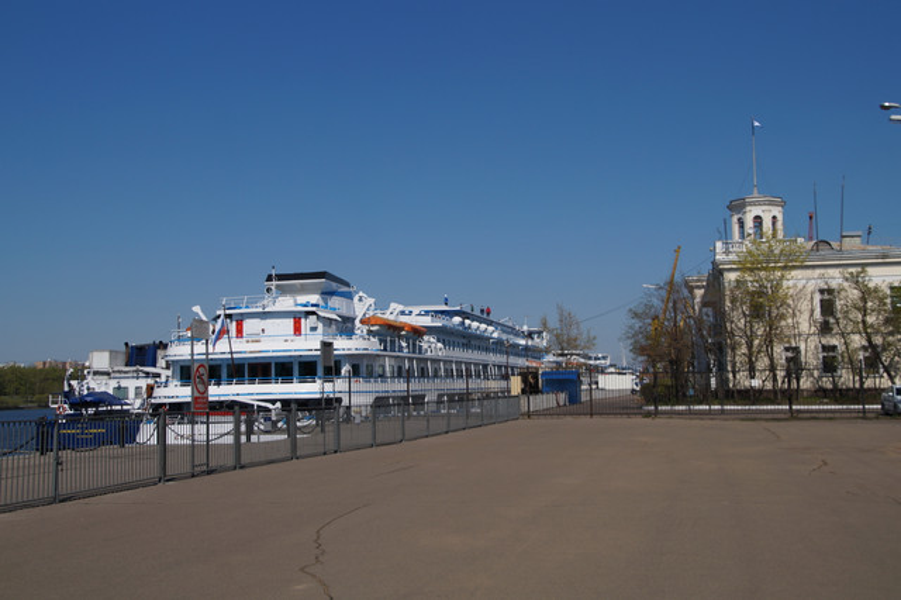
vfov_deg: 31.9
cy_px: 300
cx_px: 450
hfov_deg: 46.4
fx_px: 1051
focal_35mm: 42
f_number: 7.1
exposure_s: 1/800
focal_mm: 28
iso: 100
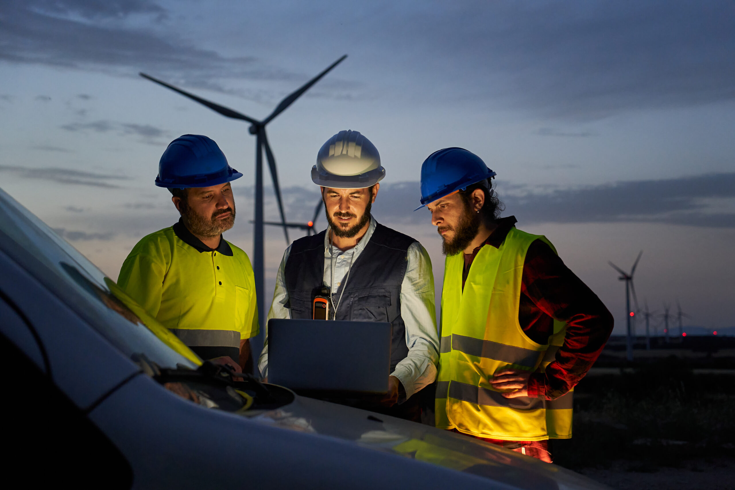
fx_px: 1123
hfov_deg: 36.3
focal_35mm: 55
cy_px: 245
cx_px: 368
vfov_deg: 24.6
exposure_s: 1/100
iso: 3200
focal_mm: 55
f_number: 4
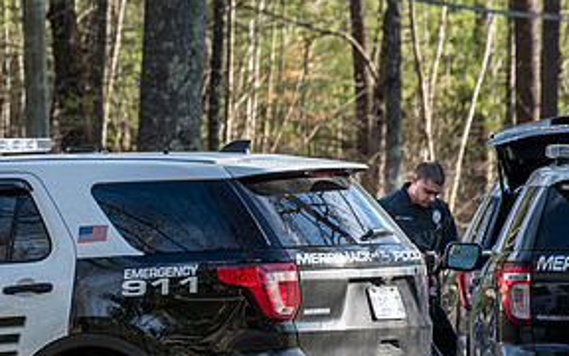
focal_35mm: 618
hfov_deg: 3.4
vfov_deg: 2.1
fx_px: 9583
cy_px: 293
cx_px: 32
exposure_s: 1/500
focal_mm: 200
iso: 1000
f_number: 8
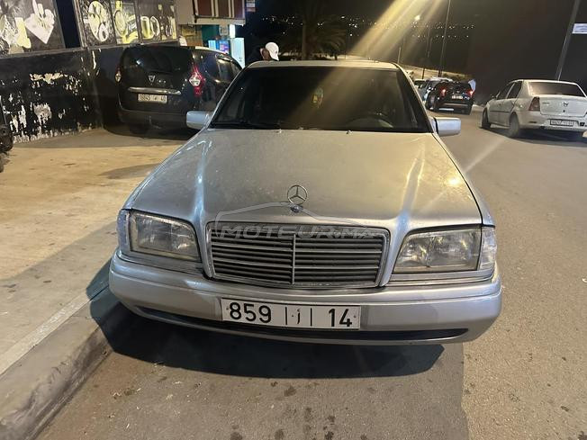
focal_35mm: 24
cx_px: 294
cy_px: 220
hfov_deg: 71.6
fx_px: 407
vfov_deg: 56.8
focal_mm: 6.86
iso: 800
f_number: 1.78
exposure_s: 1/50
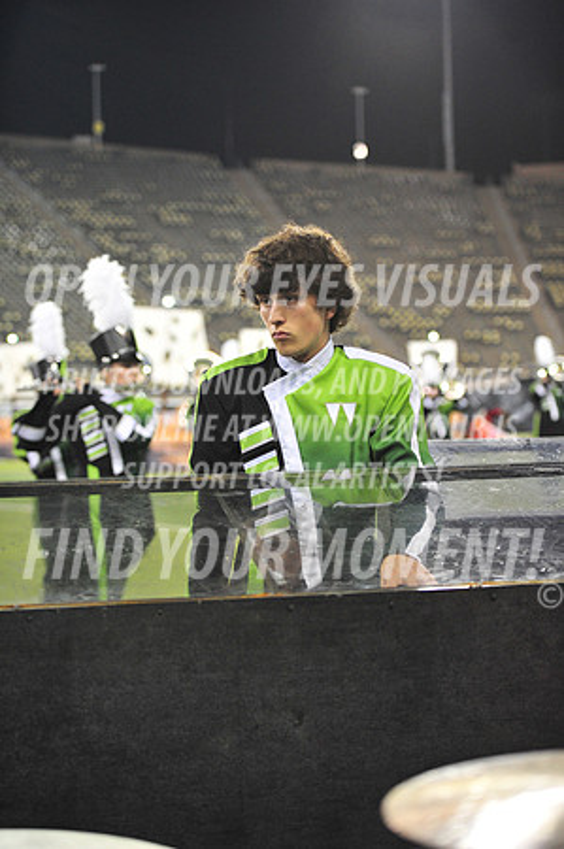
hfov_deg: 19.4
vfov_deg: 28.9
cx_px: 282
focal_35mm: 70
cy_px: 424
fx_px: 1649
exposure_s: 1/1000
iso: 3200
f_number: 2.8
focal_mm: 70
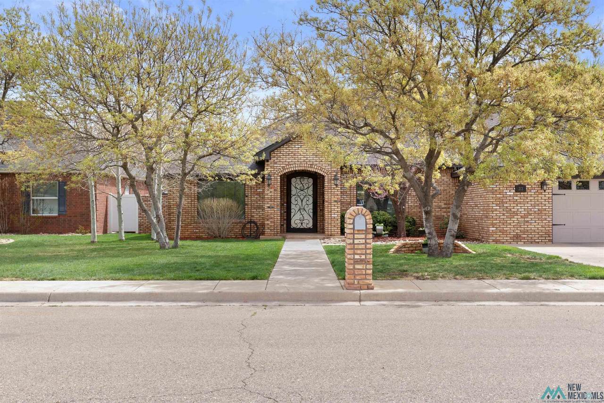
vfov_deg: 35.2
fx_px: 634
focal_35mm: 38
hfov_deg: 50.9
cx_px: 302
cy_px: 202
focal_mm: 37.8
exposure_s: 1/25
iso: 80
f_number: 14
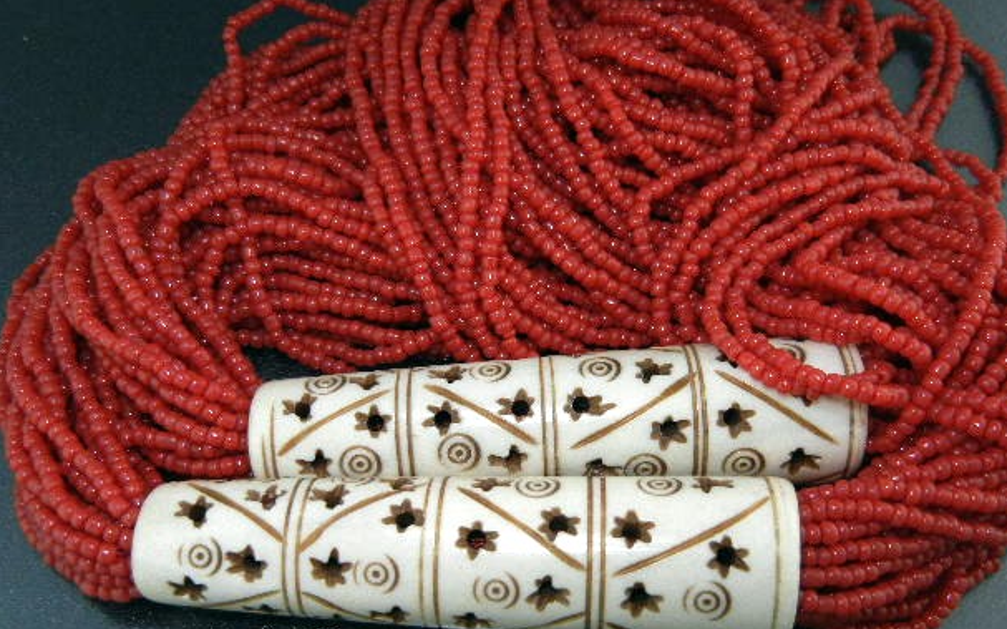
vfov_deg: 33.5
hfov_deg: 51.5
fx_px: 1043
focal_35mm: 38
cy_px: 370
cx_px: 528
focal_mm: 6.2
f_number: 7.2
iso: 470
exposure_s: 1/30
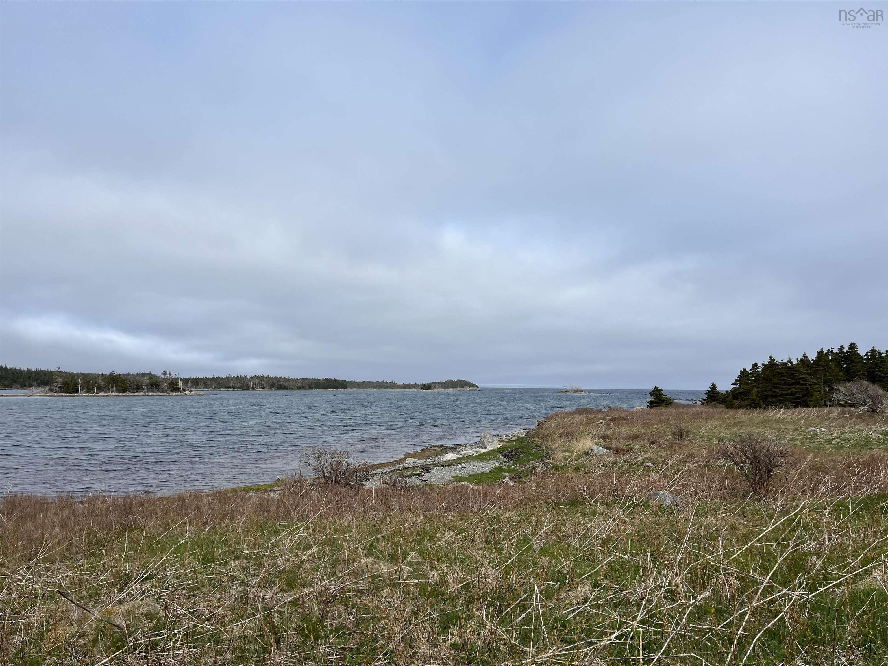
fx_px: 667
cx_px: 444
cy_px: 333
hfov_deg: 67.3
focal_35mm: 26
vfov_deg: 53.1
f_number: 1.6
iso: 50
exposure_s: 1/3876
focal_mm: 5.1
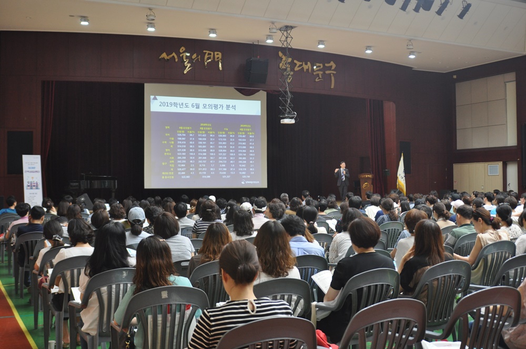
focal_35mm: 42
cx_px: 263
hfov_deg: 46.5
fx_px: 613
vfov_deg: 31.8
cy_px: 174
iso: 800
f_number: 4
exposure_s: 1/30
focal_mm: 28
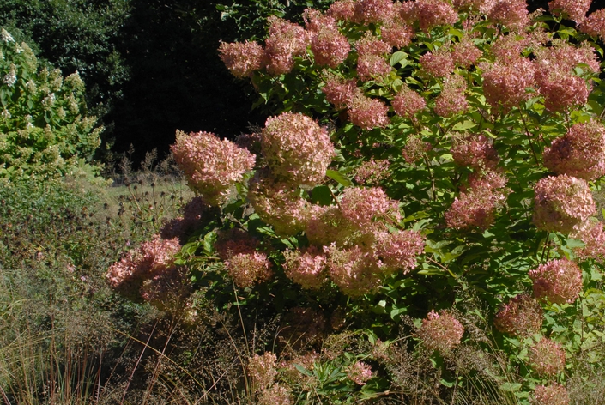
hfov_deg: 32.4
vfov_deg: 22.3
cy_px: 200
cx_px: 436
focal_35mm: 61
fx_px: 1026
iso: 400
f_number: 9
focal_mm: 28
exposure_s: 1/320
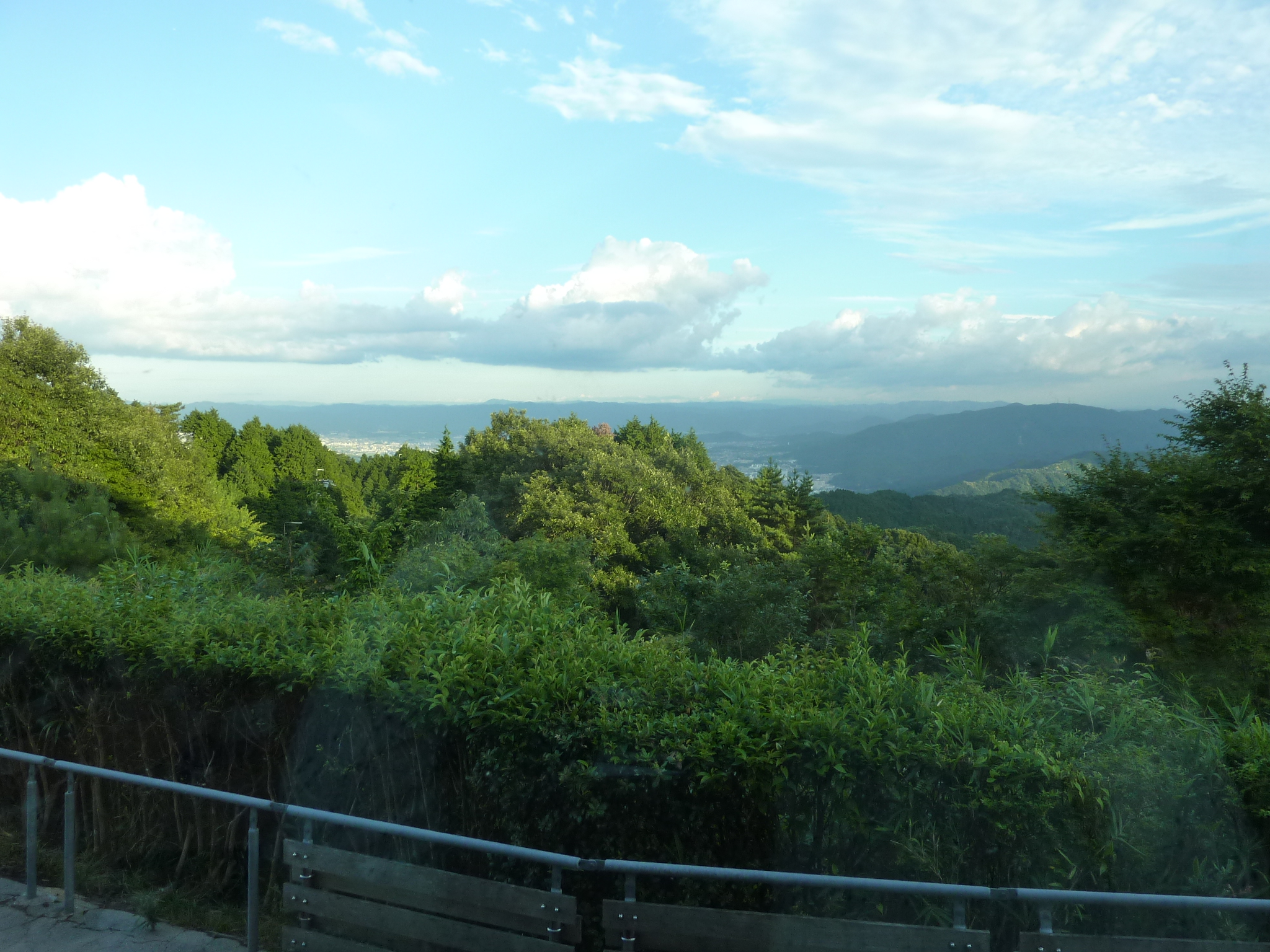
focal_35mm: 25
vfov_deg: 54.9
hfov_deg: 69.4
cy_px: 476
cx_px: 635
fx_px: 917
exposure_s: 1/125
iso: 125
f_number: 4
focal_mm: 4.1
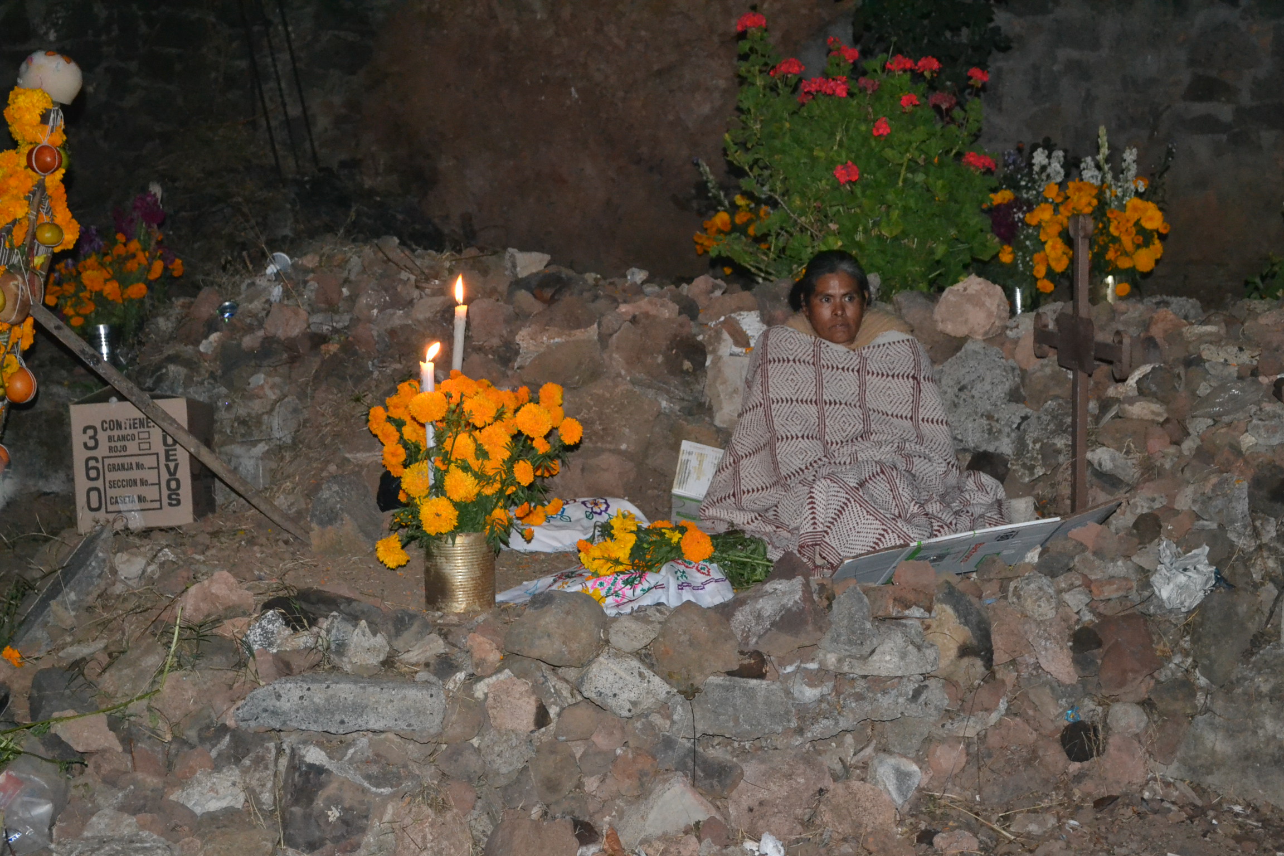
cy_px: 428
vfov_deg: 22.6
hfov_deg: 33.4
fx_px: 2140
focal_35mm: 60
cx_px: 642
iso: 3200
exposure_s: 1/60
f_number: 5.3
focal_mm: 40
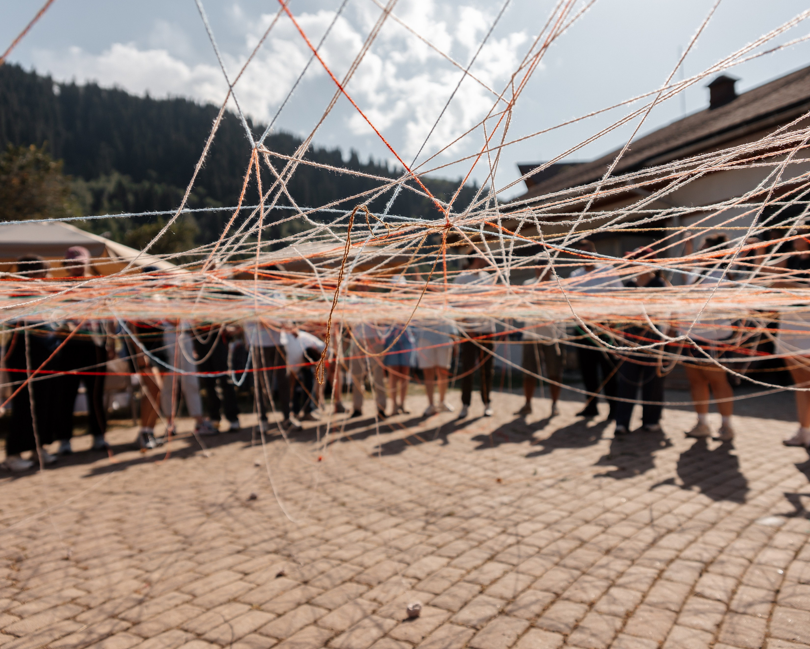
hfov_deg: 62.1
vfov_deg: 51.5
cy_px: 318
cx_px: 432
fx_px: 671
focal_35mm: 28
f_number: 2.8
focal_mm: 24
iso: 100
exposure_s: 1/2500
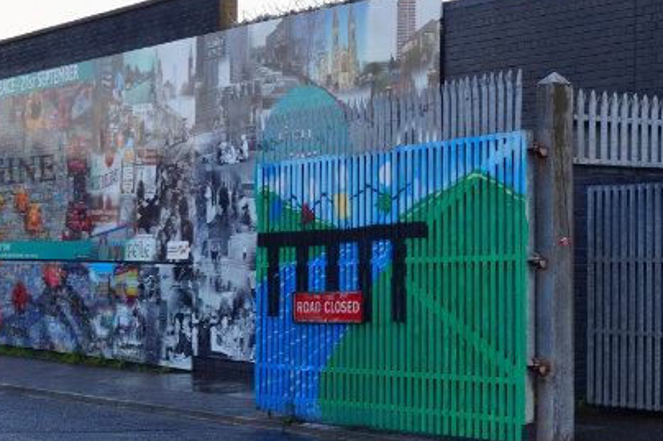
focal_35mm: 89
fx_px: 1638
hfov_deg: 22.8
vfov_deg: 15.3
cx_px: 453
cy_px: 211
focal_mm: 30
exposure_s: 1/60
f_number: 8
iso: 100
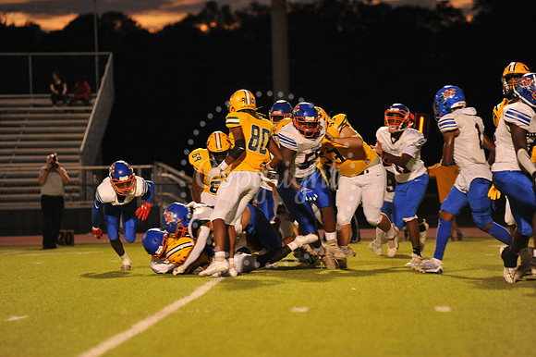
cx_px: 268
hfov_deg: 10.3
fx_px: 2976
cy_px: 178
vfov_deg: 6.9
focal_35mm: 200
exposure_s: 1/250
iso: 2000
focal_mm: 200
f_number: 4
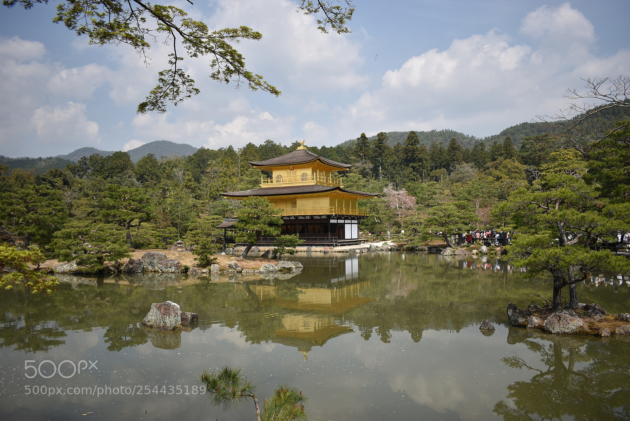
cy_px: 210
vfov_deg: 48.0
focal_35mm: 27
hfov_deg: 67.3
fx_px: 473
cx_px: 315
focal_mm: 18
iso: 100
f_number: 3.5
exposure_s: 1/1250
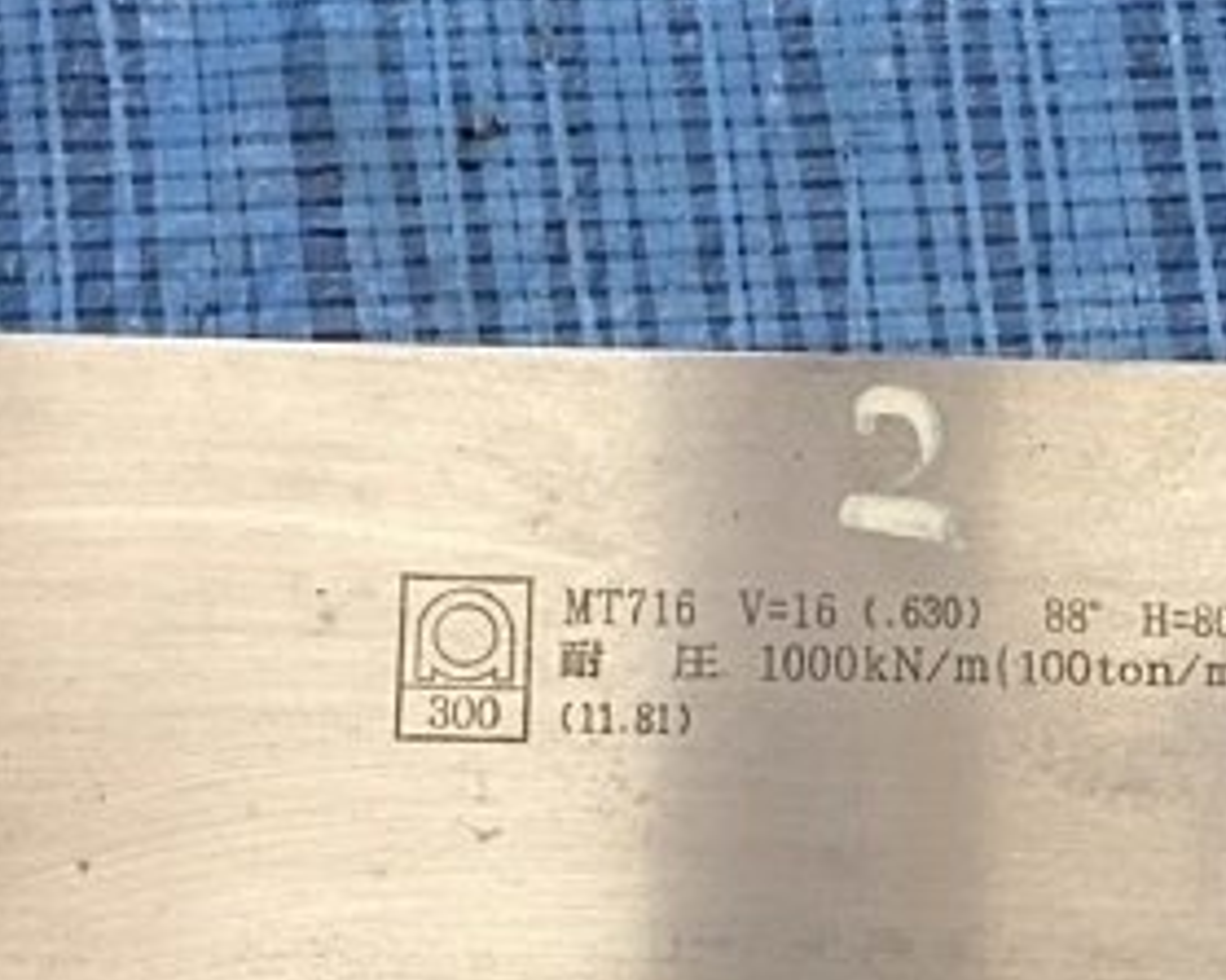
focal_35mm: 65
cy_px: 782
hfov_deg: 28.6
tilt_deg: -80.3
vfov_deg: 23.1
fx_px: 2358
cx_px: 949
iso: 40
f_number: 2.2
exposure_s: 1/40
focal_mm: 4.15
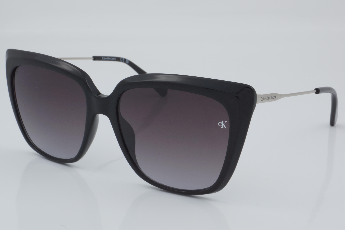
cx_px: 172
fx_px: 719
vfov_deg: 18.2
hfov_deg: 27.0
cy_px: 115
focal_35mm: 75
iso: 100
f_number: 32
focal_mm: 50
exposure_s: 1/4
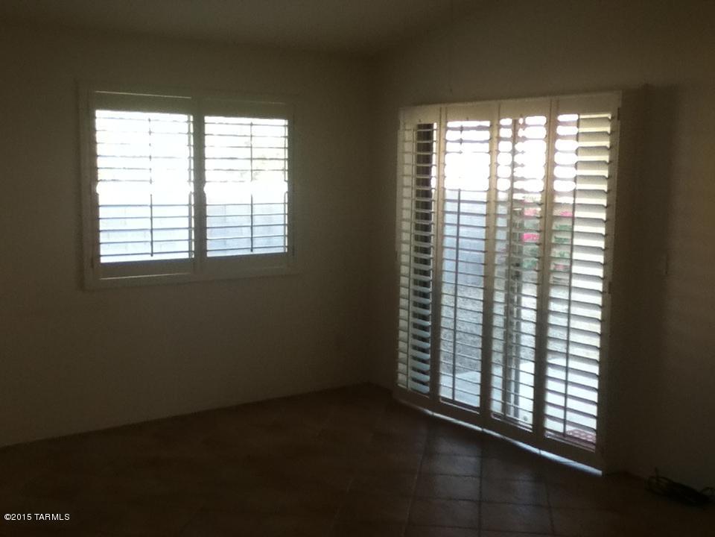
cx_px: 358
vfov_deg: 44.2
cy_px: 268
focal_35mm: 32
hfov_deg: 56.8
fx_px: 661
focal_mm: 3.85
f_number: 2.4
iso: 100
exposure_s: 1/40
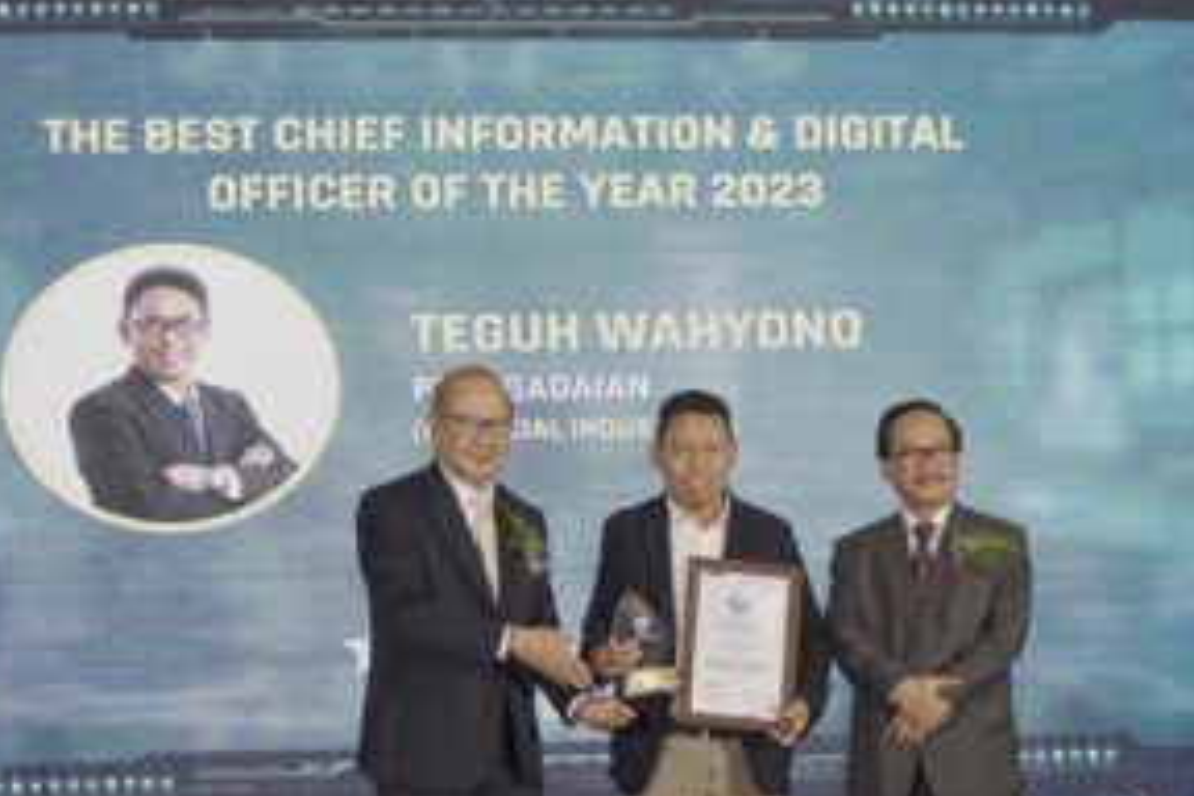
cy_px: 468
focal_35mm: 111
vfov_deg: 12.3
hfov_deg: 18.4
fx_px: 3681
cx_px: 684
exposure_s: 1/80
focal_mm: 51
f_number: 4
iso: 1250
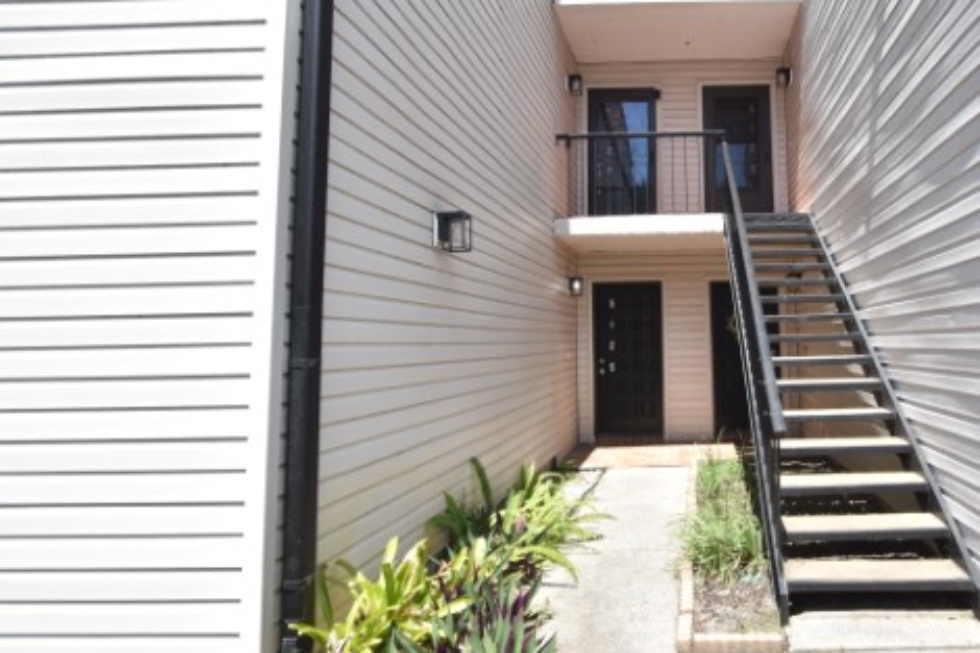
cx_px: 696
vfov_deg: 54.7
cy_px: 265
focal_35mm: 23
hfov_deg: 72.4
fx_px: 626
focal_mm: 10
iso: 800
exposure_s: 1/4000
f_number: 3.5
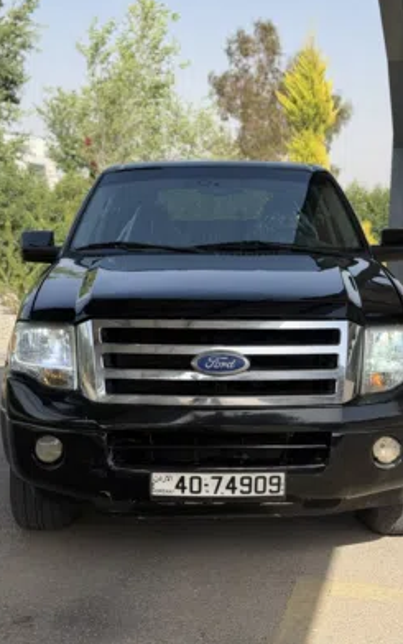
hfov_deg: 24.9
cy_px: 320
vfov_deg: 38.8
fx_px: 912
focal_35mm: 52
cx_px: 230
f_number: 1.78
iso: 64
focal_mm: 6.76
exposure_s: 1/2208
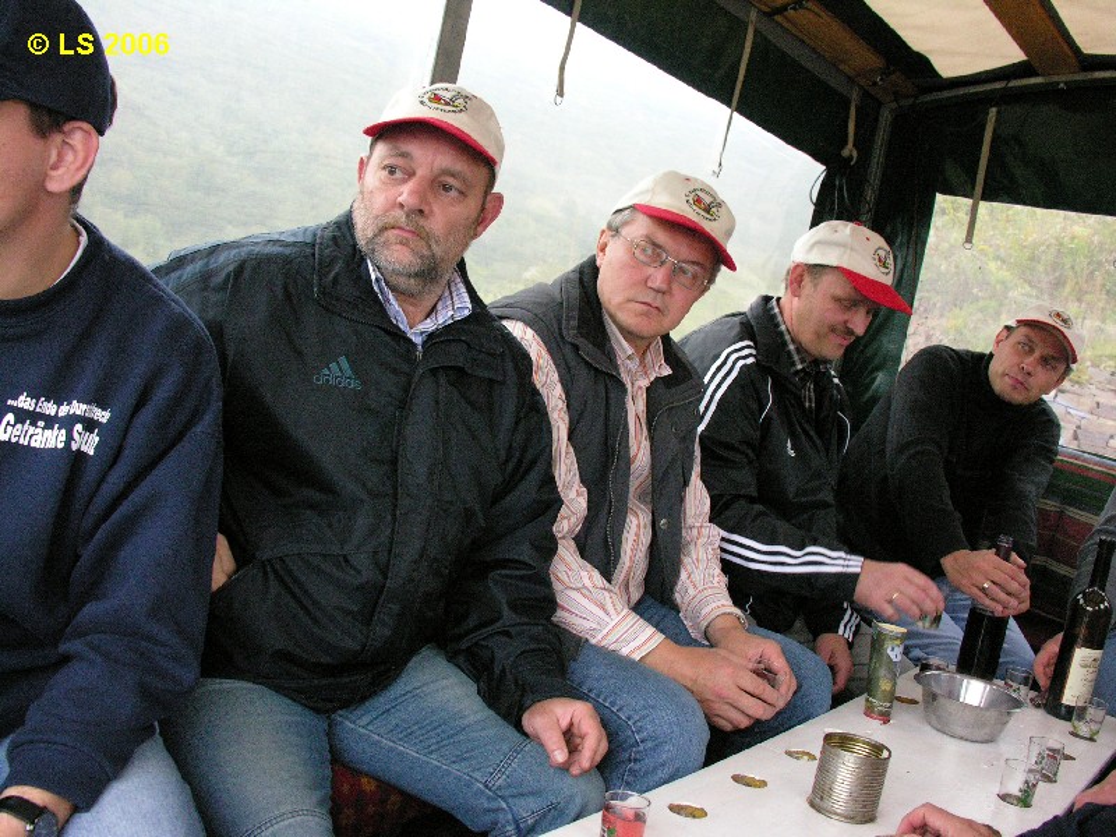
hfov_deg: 52.6
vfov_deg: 40.7
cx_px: 558
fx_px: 1128
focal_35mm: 35
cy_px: 418
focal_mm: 8.9
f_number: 4
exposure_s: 1/71
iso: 400
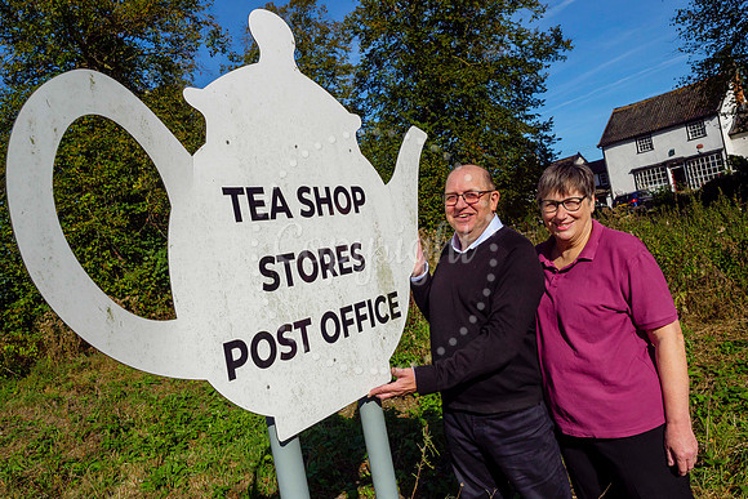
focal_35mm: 28
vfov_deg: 46.3
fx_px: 584
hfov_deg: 65.3
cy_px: 250
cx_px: 374
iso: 200
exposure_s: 1/5000
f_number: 4.5
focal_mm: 13
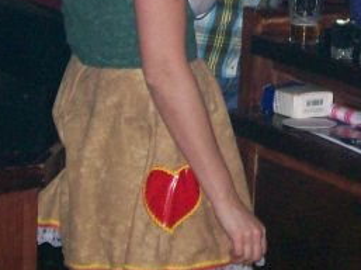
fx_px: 1458
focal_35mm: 140
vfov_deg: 10.4
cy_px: -39
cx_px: 260
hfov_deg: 14.1
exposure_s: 1/73.1
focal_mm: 7.6
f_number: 3
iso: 140
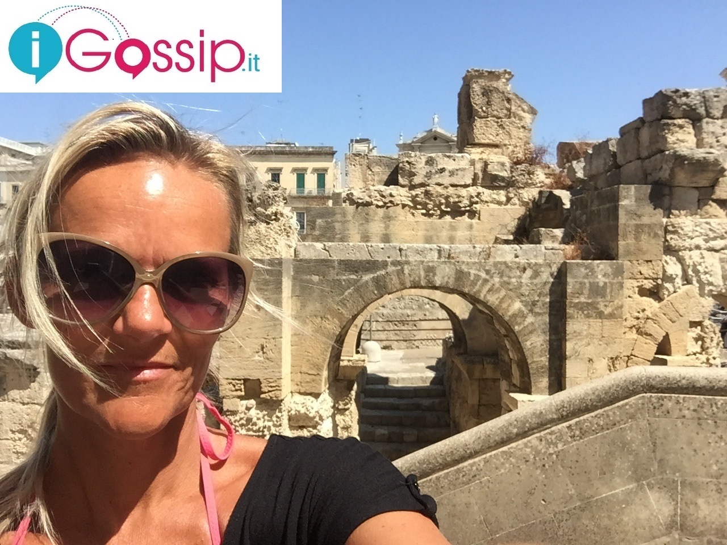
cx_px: 364
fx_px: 651
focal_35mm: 31
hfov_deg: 58.4
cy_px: 272
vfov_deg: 45.4
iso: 32
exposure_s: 1/1328
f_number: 2.2
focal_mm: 2.65
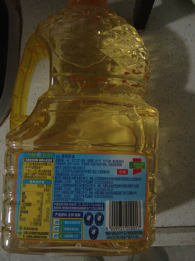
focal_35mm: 27
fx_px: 203
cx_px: 98
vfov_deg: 65.3
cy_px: 130
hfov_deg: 51.4
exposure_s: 1/13
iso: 2500
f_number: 2.2
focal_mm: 2.16
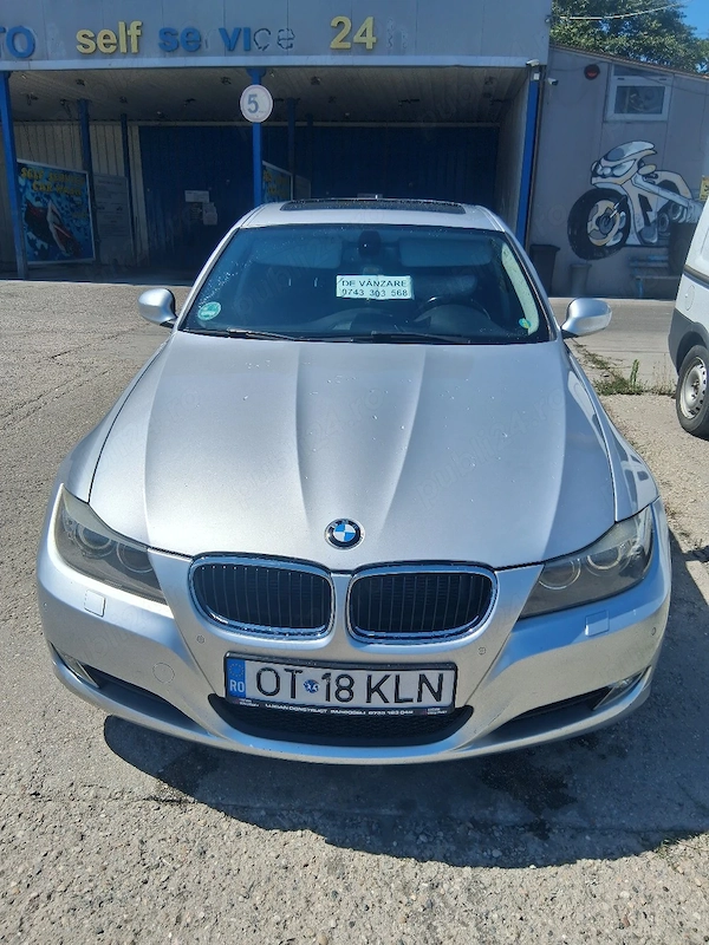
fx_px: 710
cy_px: 472
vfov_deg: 67.3
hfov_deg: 53.1
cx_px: 354
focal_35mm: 26
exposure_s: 1/2000
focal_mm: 3.98
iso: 25
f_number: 1.8
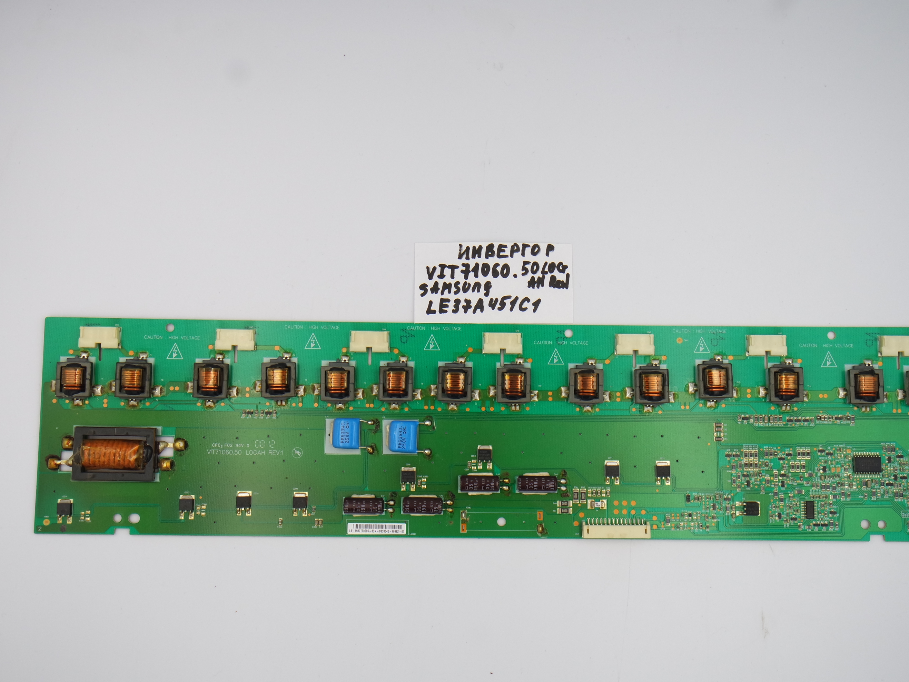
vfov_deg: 37.7
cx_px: 495
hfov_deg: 48.9
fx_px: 998
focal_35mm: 38
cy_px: 341
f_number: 5.6
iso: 160
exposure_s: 1/125
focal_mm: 13
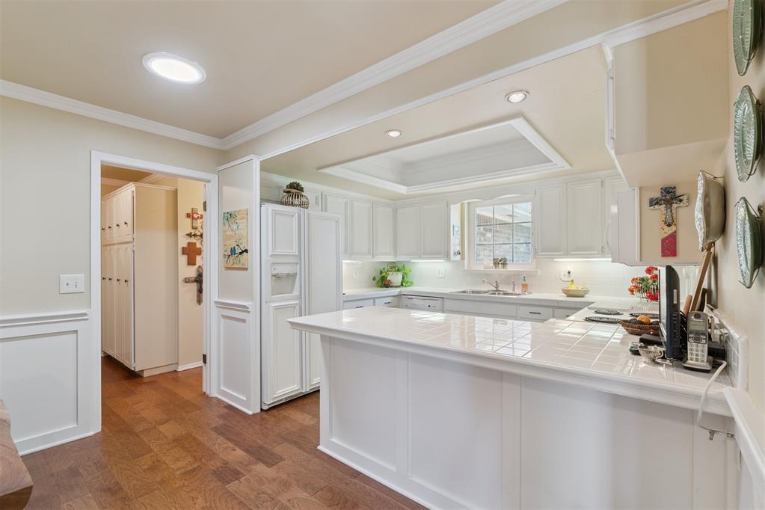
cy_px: 255
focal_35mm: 16
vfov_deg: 74.1
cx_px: 382
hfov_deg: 97.1
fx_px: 338
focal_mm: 10.6
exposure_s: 1/10
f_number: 8
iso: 200
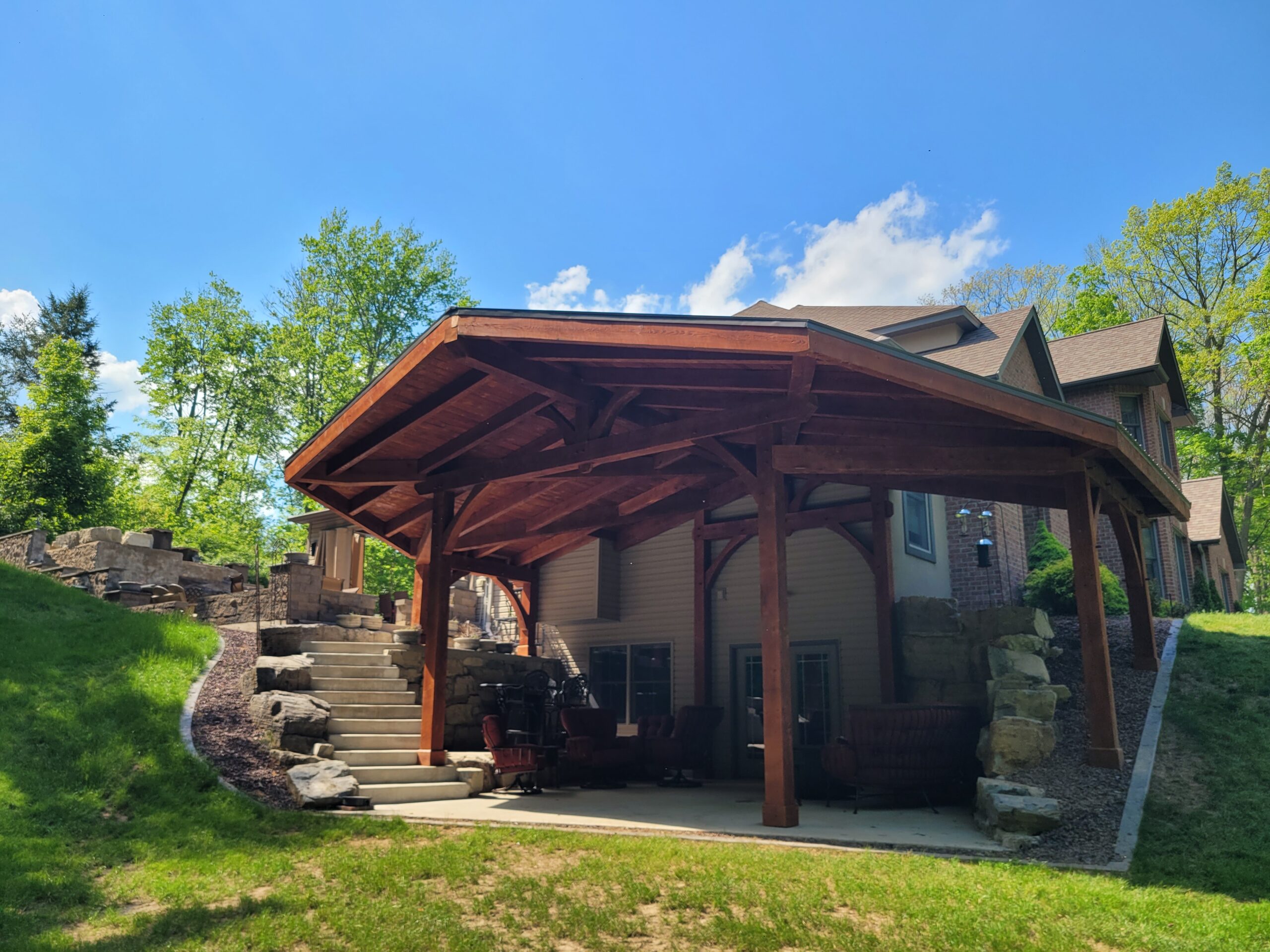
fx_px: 954
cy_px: 476
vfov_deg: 53.1
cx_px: 635
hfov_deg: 67.3
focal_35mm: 26
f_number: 1.8
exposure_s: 1/1406
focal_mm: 5.4
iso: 40
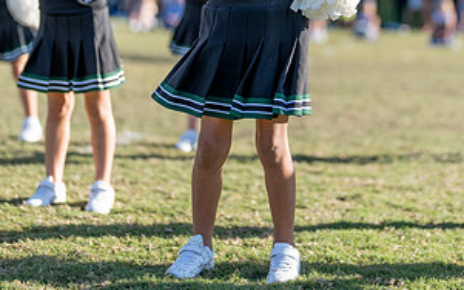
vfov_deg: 11.1
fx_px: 1467
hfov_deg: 18.0
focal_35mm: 116
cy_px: -47
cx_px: 278
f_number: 1.2
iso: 100
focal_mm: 50
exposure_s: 1/4000
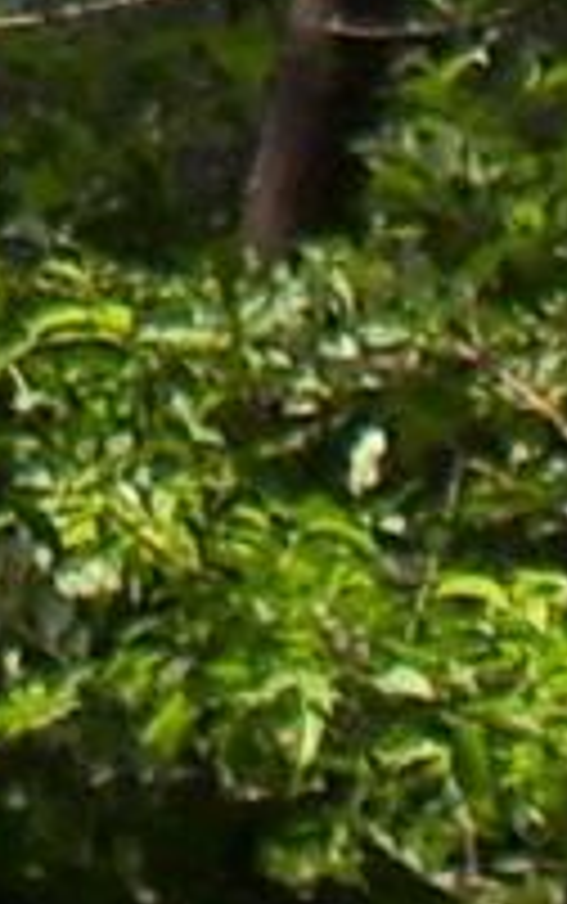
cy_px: -1718
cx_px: -1089
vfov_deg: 1.8
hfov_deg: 1.1
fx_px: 28643
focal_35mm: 1161
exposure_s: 1/250
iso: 80
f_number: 4.6
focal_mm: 18
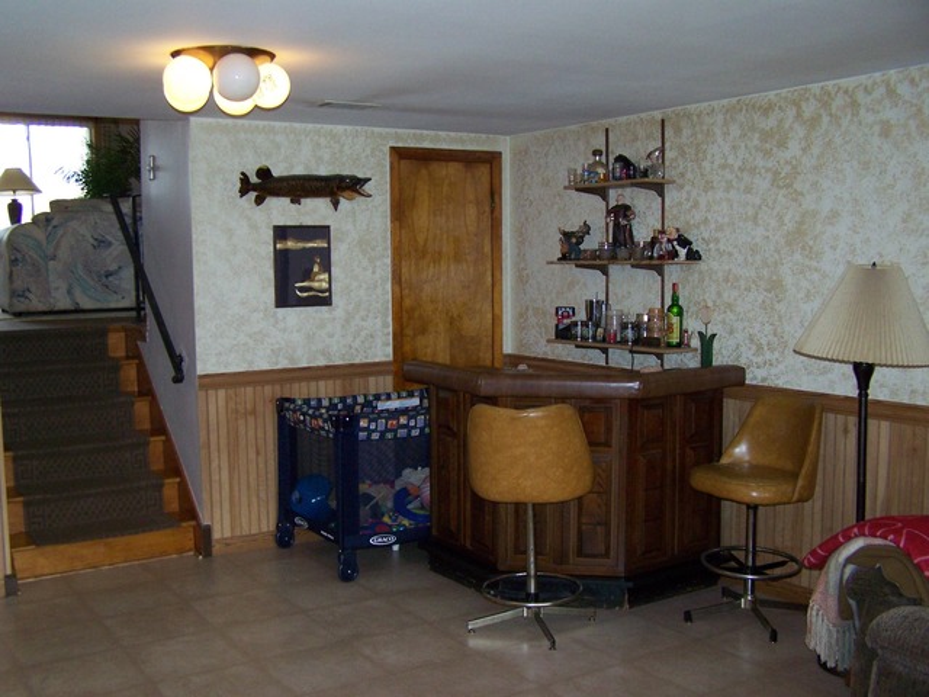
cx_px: 464
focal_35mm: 38
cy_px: 348
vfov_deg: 37.7
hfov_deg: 49.0
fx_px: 1020
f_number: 2.8
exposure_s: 1/60
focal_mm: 6.3
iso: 160
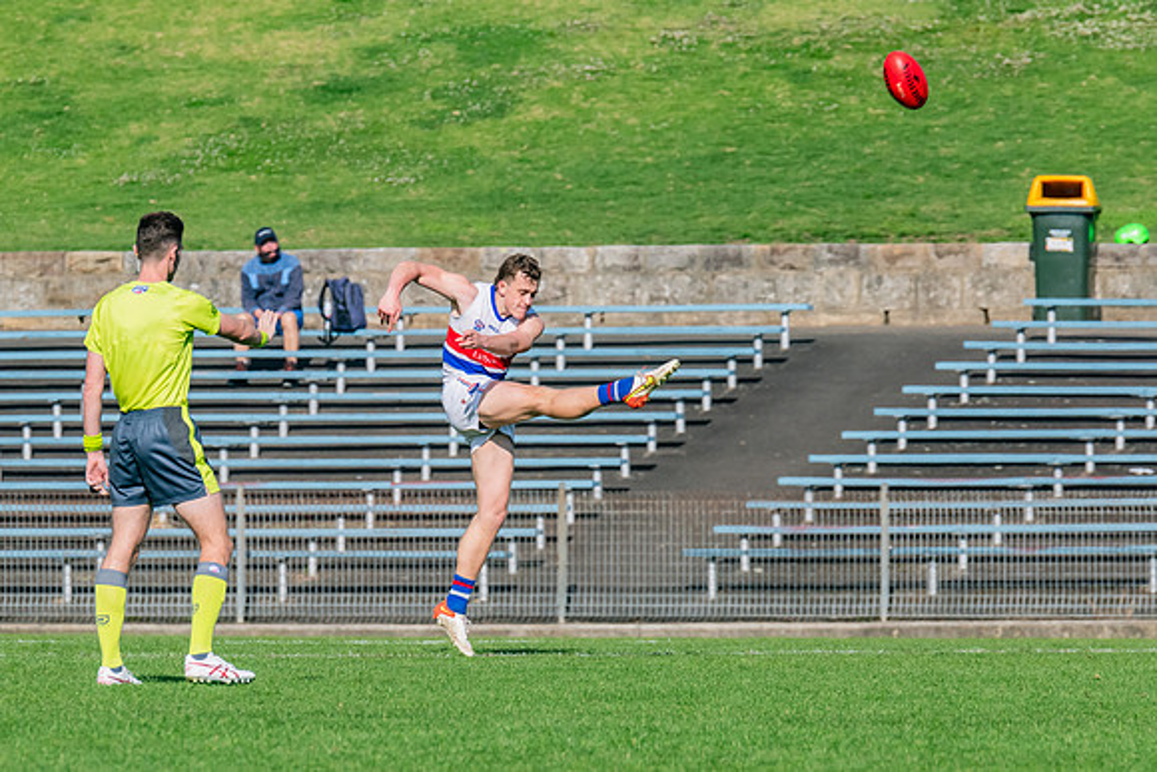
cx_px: 569
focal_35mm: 548
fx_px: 17628
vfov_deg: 2.5
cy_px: 427
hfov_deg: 3.8
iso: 800
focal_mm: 420
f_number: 11
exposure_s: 1/1600
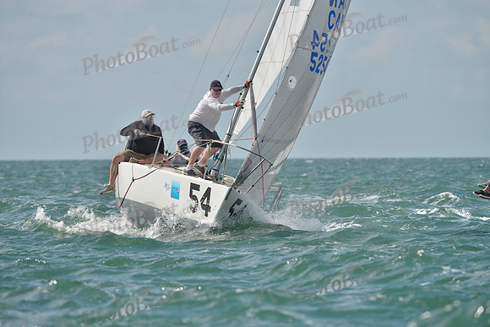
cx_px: 245
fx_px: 4084
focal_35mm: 300
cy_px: 164
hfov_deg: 6.9
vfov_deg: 4.6
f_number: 7.1
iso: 200
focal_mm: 300
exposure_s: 1/1000
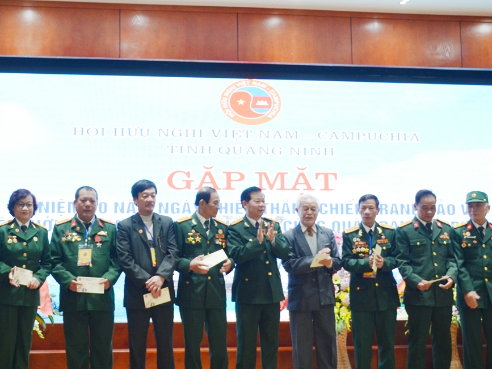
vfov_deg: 28.6
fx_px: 725
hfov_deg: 37.5
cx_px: 234
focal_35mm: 51
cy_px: 178
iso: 400
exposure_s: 1/80
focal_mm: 24
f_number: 4.5
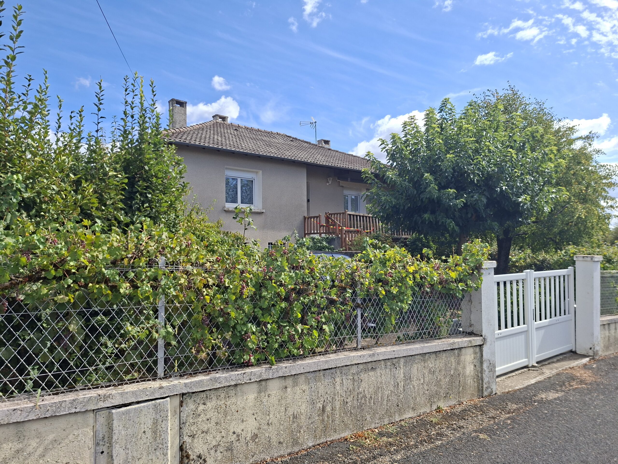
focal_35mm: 23
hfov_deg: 73.9
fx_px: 411
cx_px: 309
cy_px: 232
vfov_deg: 58.9
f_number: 1.8
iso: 50
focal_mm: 5.54
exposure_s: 1/1783
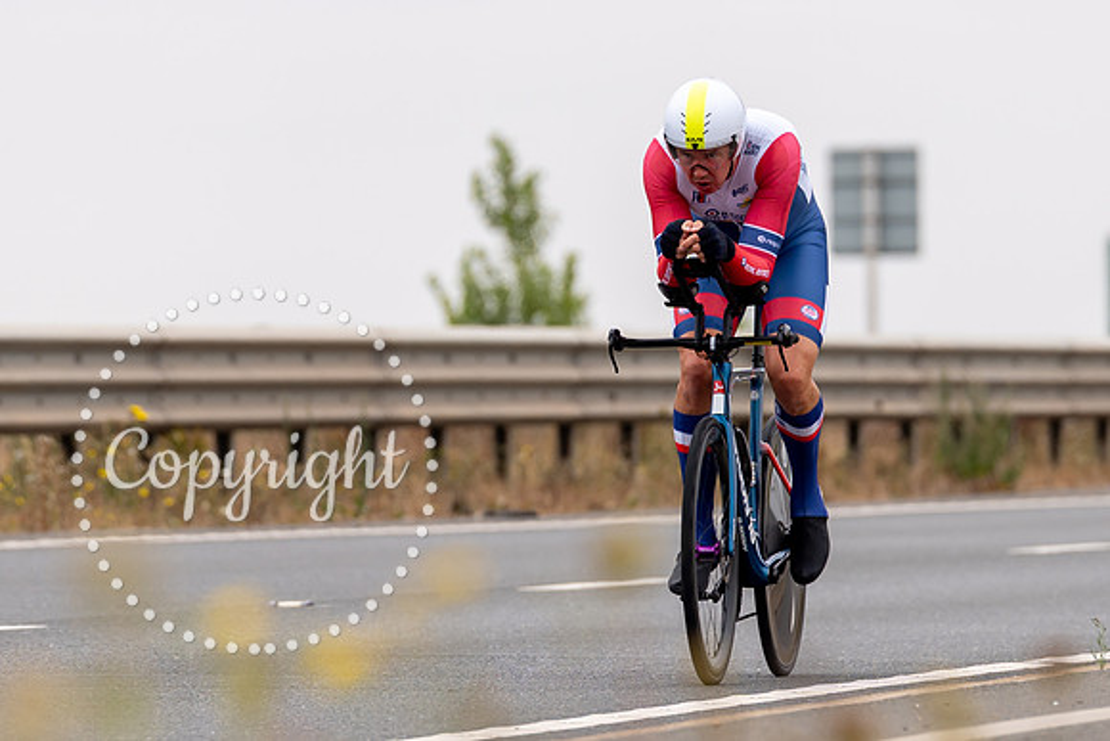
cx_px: 656
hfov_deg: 4.2
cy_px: 374
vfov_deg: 2.8
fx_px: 15149
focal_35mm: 491
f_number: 3.5
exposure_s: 1/800
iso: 100
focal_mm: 200
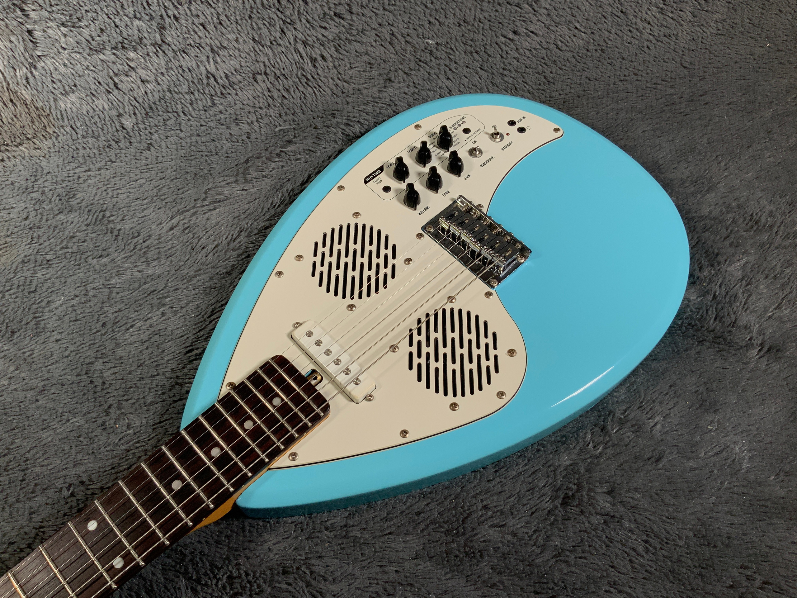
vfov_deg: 48.2
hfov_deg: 61.7
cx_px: 398
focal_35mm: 29
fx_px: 668
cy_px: 299
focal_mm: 3
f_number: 1.8
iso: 16
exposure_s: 1/156
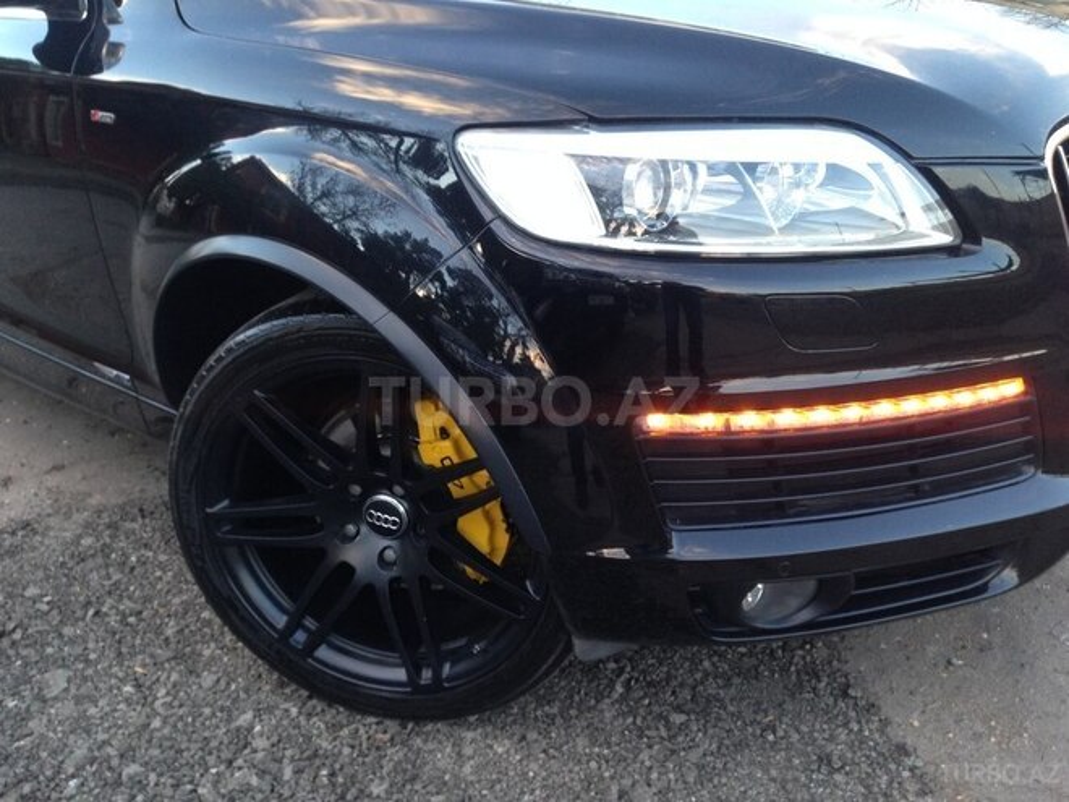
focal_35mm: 33
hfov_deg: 55.4
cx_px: 534
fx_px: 1019
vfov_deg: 42.9
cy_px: 401
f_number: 2.4
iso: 100
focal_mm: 4.12
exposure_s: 1/20
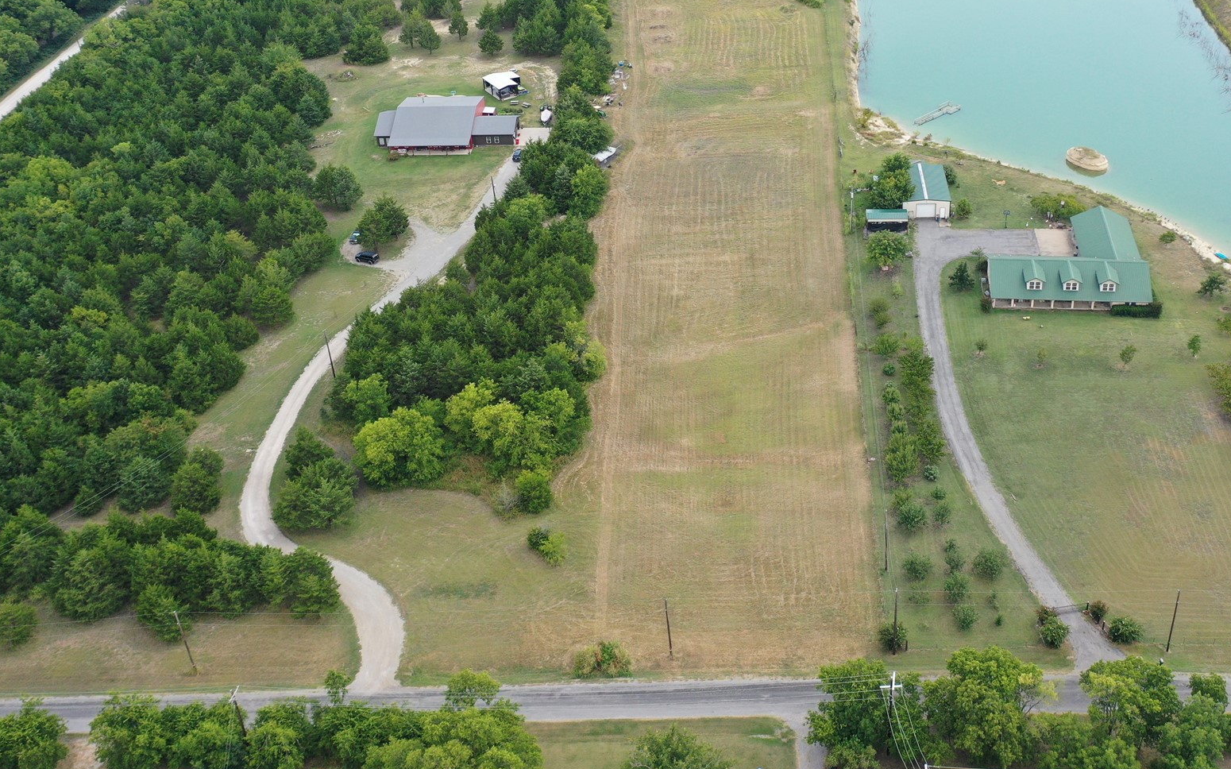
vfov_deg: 31.7
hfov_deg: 49.2
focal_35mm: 40
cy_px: 260
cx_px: 691
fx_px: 1342
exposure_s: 1/30
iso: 200
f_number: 2.8
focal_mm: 10.26
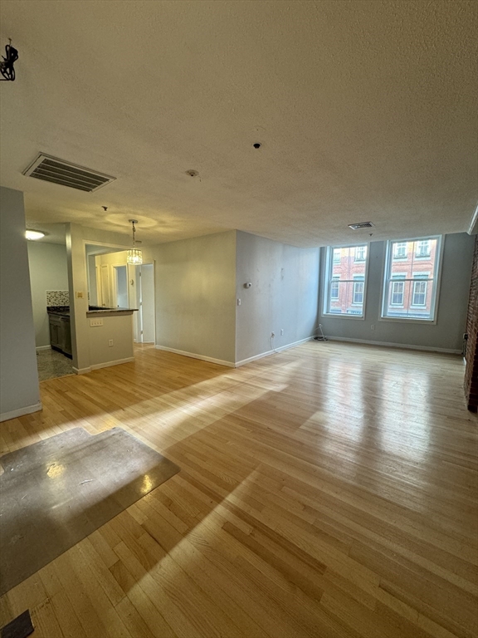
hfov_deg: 85.7
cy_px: 319
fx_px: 258
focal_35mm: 14
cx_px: 239
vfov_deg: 102.1
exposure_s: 1/120
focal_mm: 2.22
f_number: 2.2
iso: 200
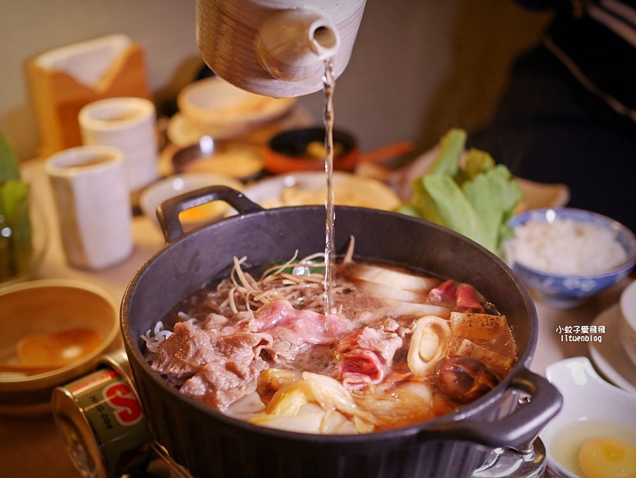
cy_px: 239
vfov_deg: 29.1
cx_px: 318
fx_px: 919
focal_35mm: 50
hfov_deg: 38.2
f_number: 1.8
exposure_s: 1/60
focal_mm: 25
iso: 400
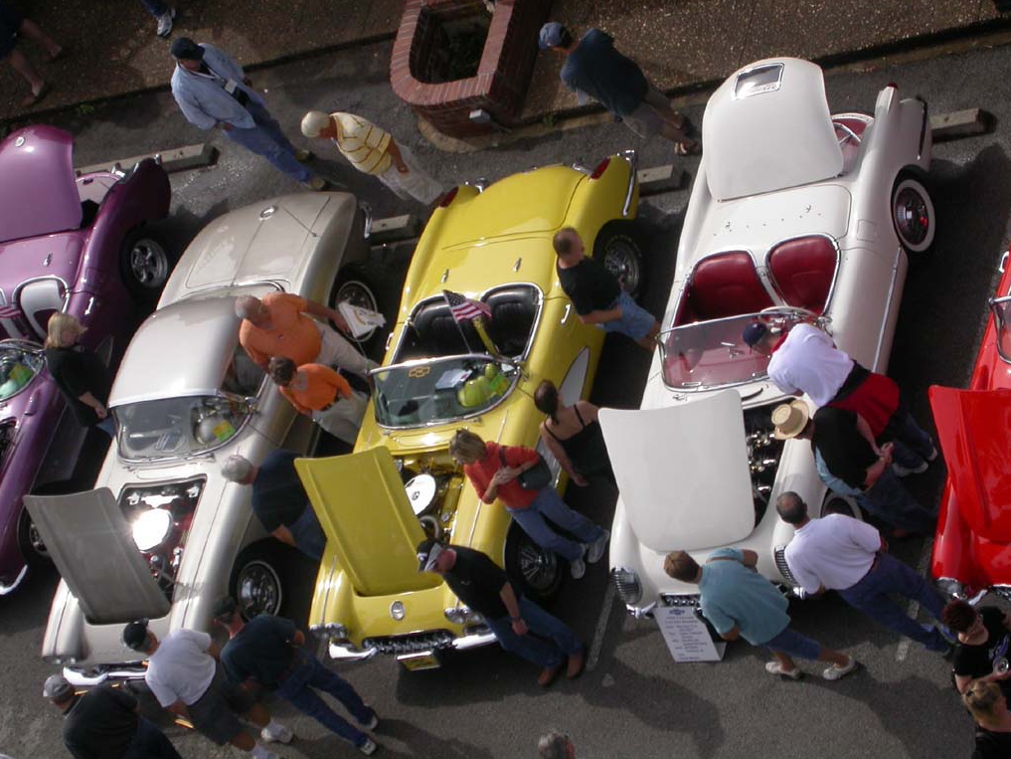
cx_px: 507
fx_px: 4527
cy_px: 378
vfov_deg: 9.6
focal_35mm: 155
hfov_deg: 12.7
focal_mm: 32
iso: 100
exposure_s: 1/396
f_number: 7.3
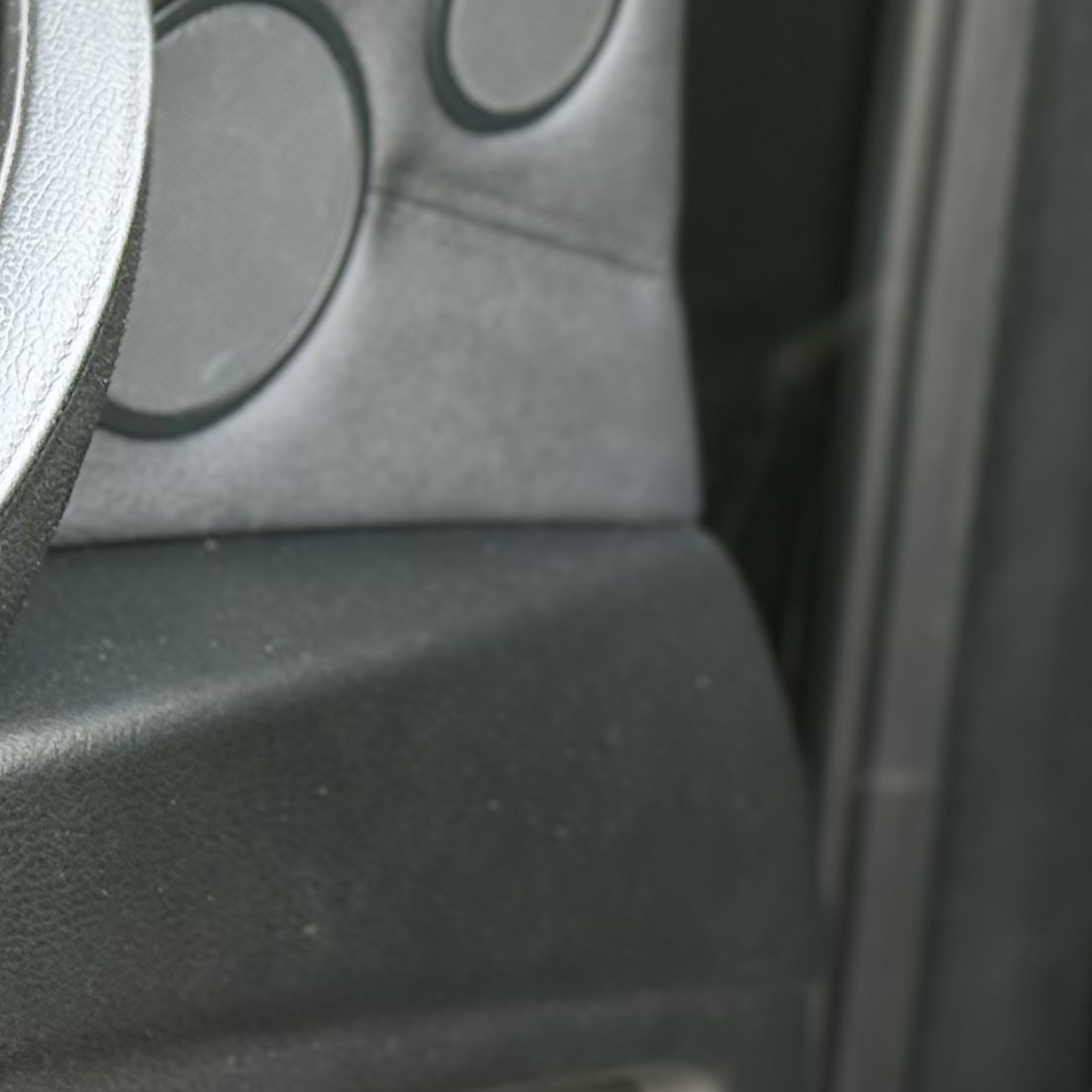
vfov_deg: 11.3
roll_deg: +4.5
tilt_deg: -20.5
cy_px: 460
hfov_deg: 11.1
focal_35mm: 155
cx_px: -87
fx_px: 5532
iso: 100
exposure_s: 1/66
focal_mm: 6.76
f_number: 1.78
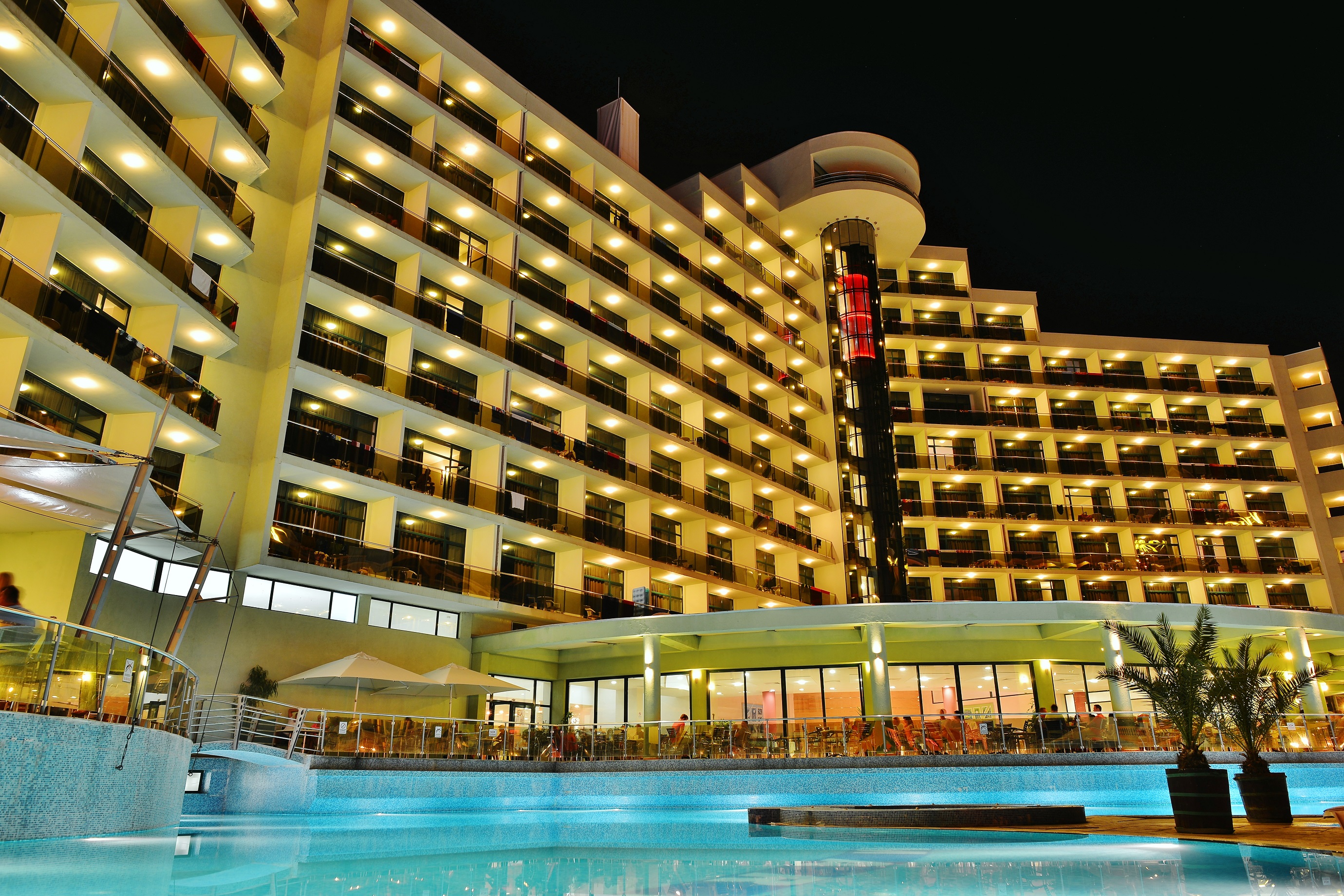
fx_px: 896
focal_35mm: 24
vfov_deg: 53.1
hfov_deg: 73.7
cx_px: 672
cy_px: 448
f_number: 10
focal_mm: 24
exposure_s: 8
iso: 100
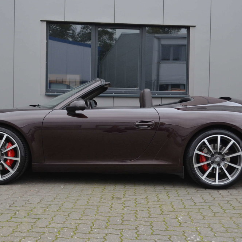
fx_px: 403
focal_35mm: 51
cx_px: 114
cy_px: 122
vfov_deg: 33.4
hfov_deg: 33.4
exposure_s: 1/60
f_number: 4.2
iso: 800
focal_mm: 26
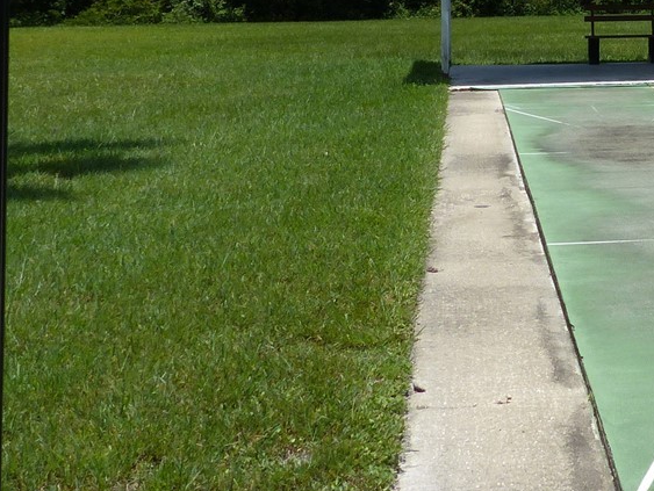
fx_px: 1342
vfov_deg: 19.6
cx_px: 717
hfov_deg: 25.4
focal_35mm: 71
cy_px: -80
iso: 100
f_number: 4
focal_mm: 4.5
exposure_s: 1/1000
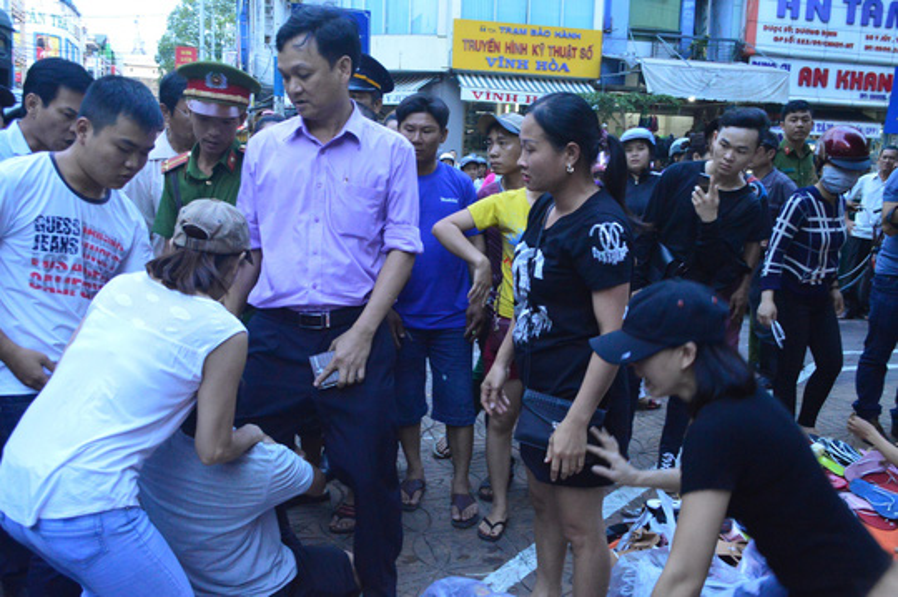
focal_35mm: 33
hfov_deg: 57.3
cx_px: 449
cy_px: 298
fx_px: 822
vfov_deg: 39.9
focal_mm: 22
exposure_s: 1/100
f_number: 5.6
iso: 3200
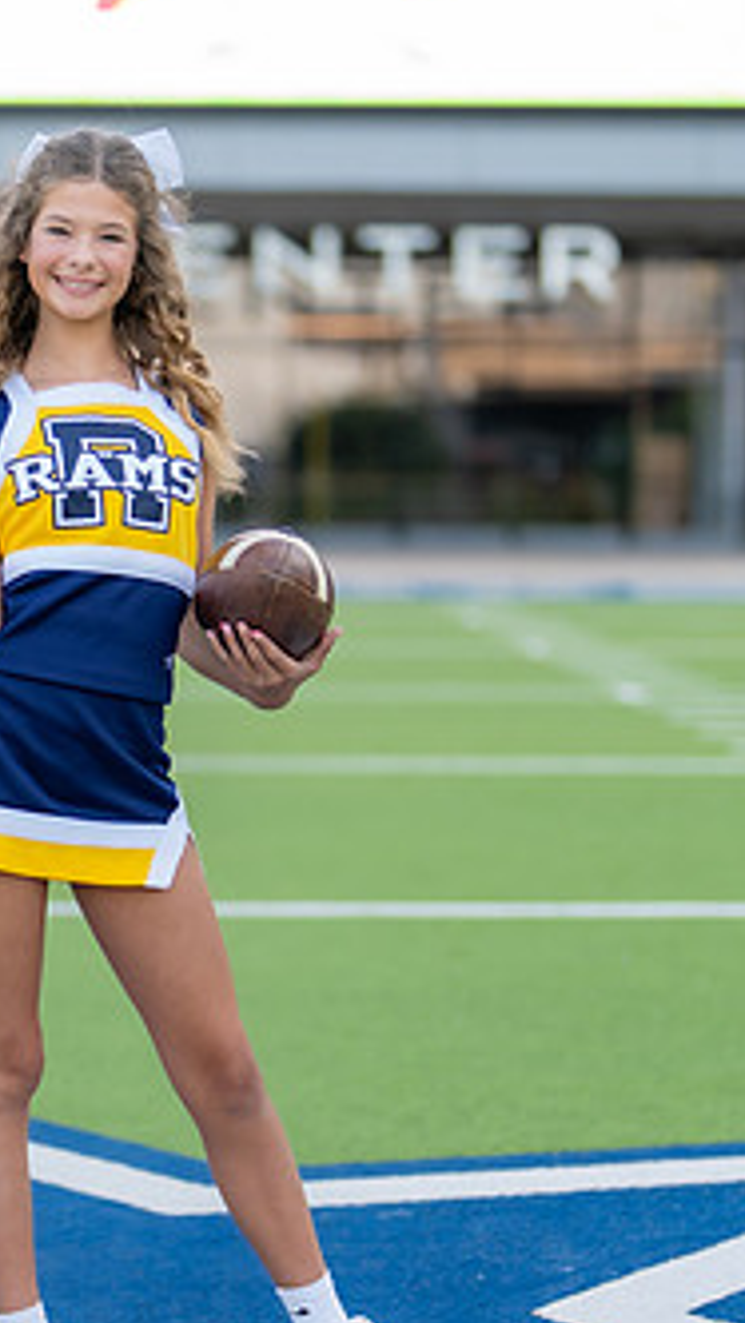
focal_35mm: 109
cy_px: 704
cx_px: 117
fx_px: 3824
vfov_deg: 19.6
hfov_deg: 11.1
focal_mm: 50
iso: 100
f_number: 1.2
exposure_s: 1/400
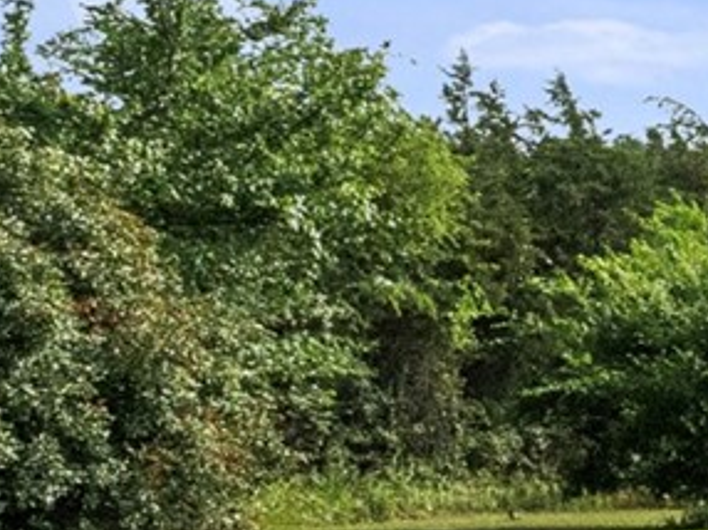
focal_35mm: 117
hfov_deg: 10.3
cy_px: 477
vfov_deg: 12.5
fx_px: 2391
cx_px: 2292
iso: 1600
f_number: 10
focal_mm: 16
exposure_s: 1/2500
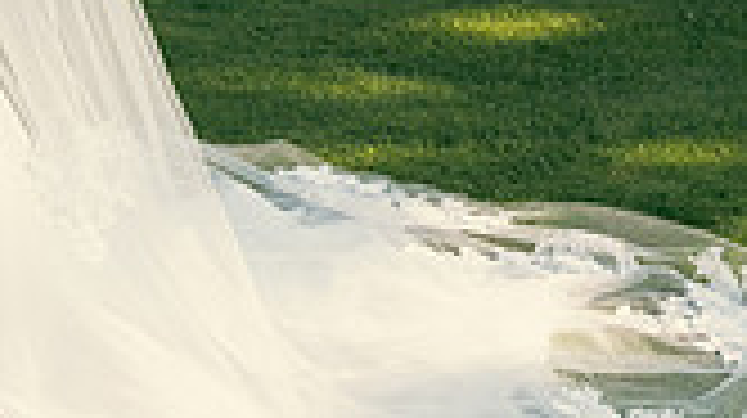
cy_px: -231
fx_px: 2751
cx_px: 4
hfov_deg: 15.2
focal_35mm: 139
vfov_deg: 8.5
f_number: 6.3
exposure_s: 1/160
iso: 250
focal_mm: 38
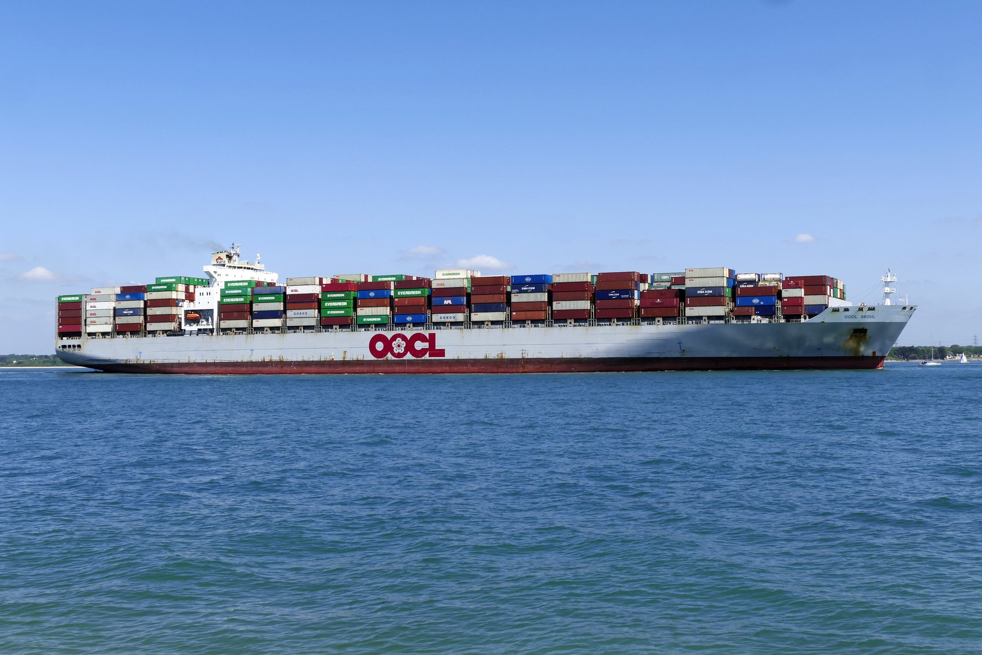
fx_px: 1282
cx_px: 491
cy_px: 328
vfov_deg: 28.6
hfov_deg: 41.9
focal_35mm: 47
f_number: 5.6
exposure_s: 1/800
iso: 125
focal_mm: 17
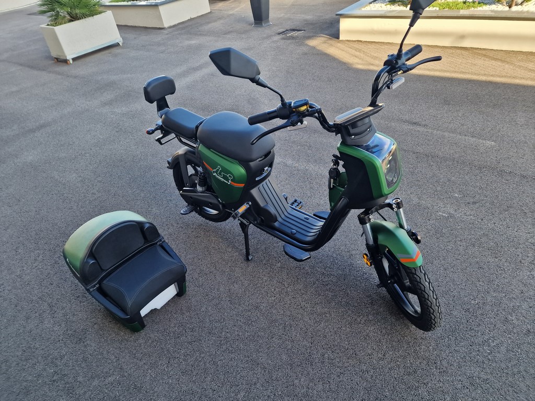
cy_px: 200
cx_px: 268
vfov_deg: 58.9
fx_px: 355
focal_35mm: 23
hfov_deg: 73.9
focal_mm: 6.4
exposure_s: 1/180
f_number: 1.8
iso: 50
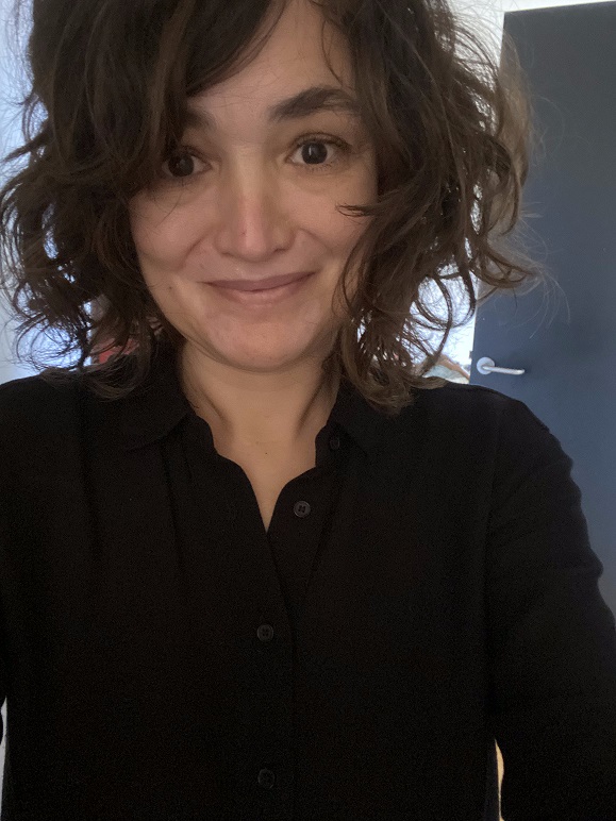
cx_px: 308
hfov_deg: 46.8
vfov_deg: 60.0
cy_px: 410
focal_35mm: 30
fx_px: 712
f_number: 2.2
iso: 1000
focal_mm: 2.71
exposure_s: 1/15
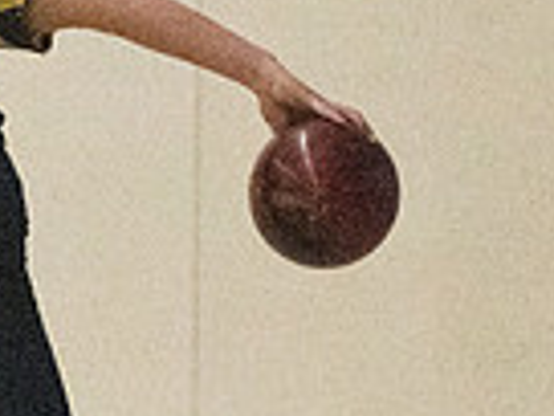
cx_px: -248
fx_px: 10819
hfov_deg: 2.9
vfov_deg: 2.2
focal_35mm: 676
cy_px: 269
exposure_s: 1/1250
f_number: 4.5
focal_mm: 110
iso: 10000
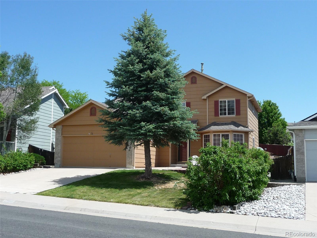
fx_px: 357
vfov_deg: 36.8
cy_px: 119
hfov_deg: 47.9
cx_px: 158
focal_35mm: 39
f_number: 3.3
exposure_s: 1/1000
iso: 100
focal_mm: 4.7
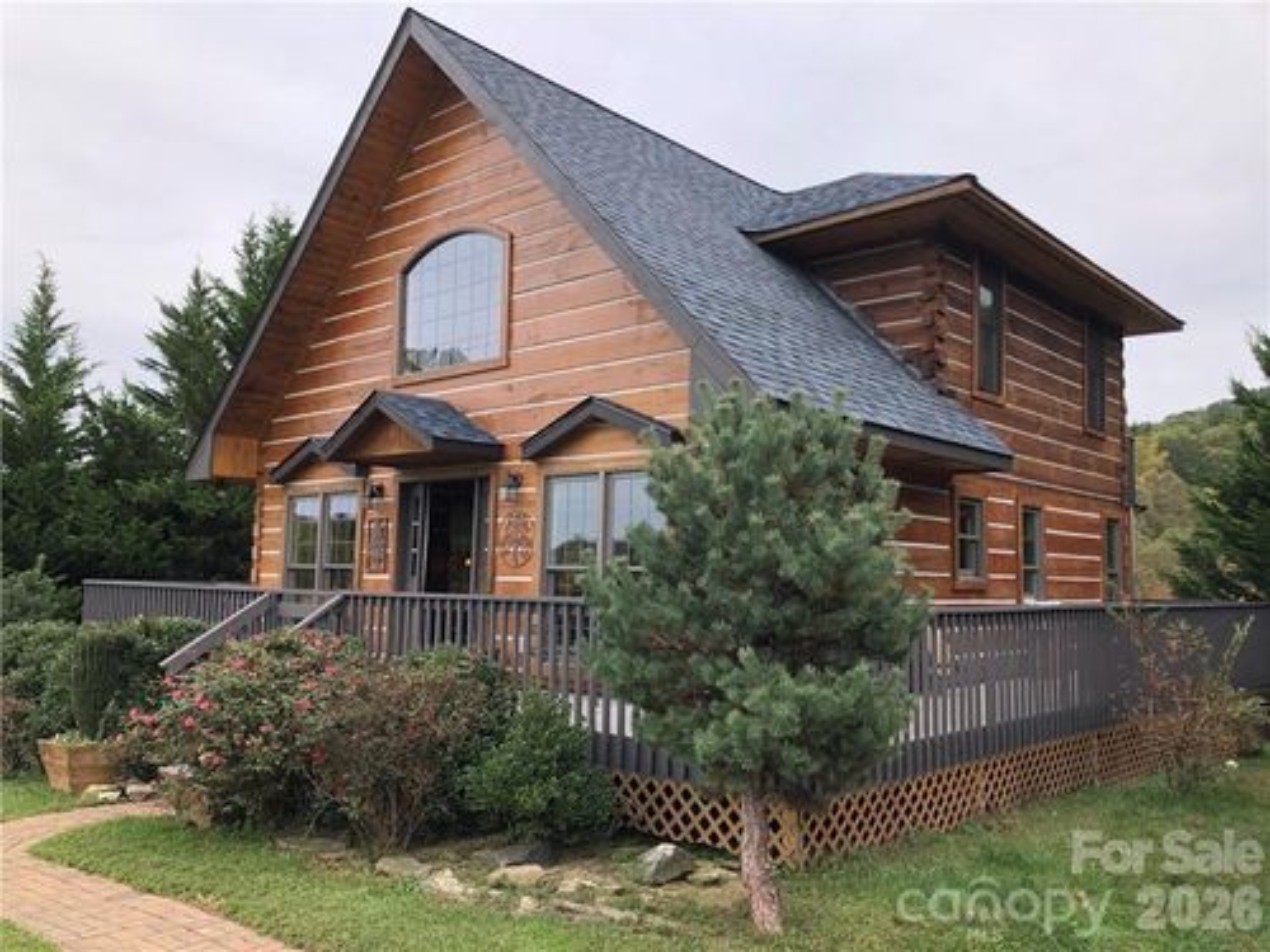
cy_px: 476
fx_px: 1027
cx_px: 635
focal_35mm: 28
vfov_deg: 49.7
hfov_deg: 63.4
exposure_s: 1/578
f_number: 1.8
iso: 20
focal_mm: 3.99
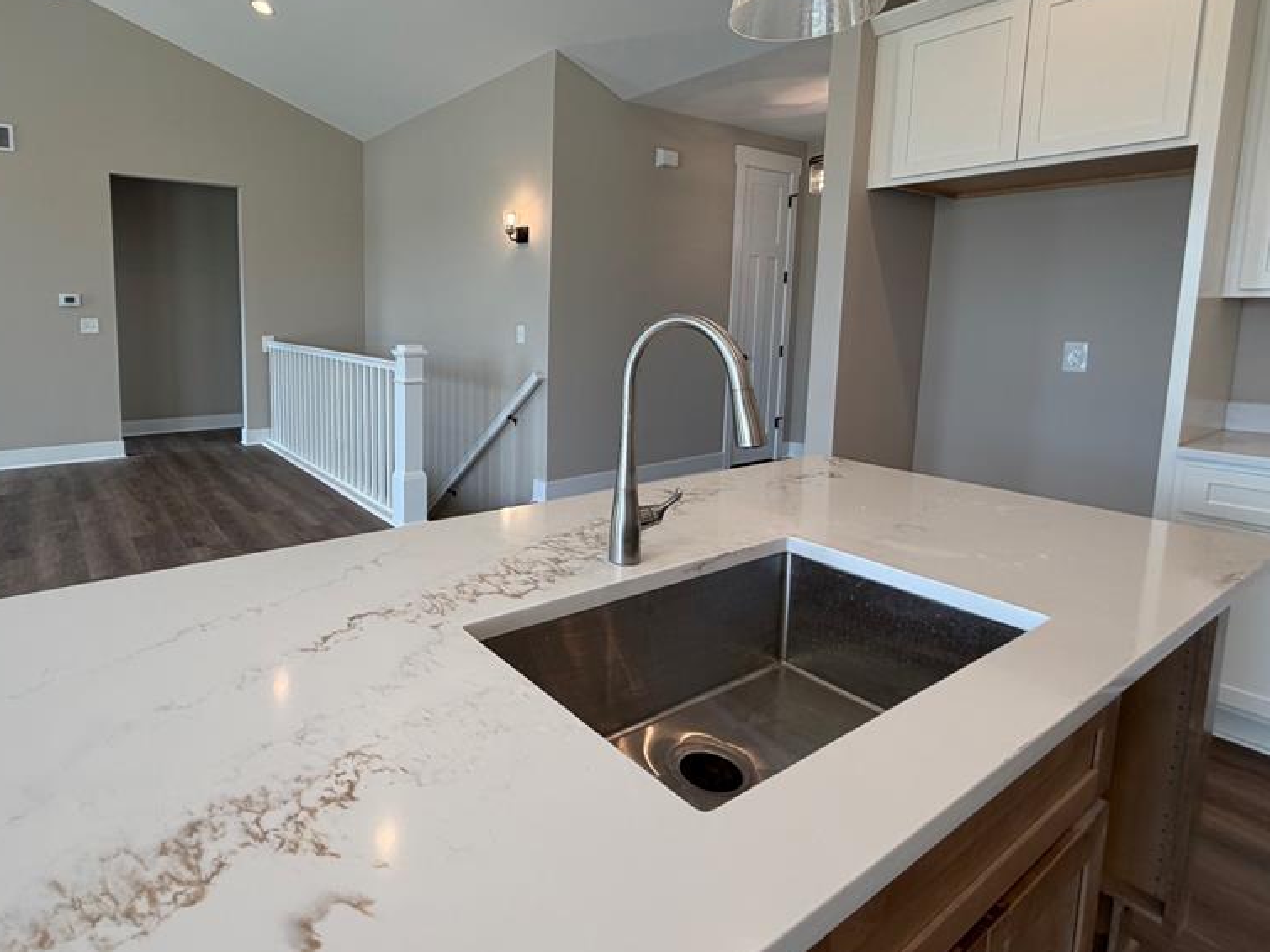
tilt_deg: -6.2
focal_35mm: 19
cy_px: 385
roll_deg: -1.5
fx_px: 697
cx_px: 489
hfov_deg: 83.3
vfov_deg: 68.1
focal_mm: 2.22
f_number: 2.2
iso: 64
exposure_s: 1/120
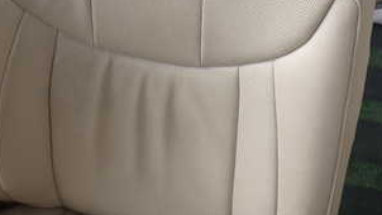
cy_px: -13
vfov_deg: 18.0
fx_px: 659
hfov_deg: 32.1
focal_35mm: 65
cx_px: 129
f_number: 2.3
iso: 160
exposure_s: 1/125
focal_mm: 5.4
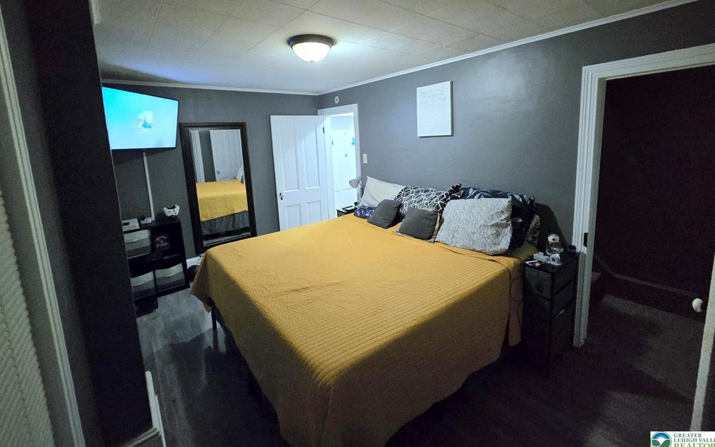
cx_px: 360
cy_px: 182
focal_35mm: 14
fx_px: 273
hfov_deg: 105.3
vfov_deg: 77.9
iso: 1250
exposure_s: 1/40
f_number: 2.2
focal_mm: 2.2
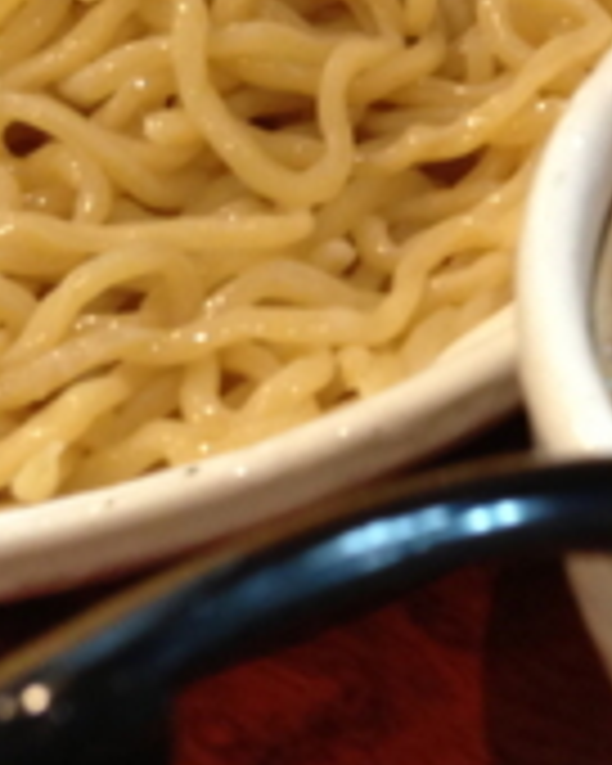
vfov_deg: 20.1
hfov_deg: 15.2
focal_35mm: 95
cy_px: 250
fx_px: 2151
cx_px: 868
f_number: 2.4
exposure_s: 1/20
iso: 160
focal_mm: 4.13
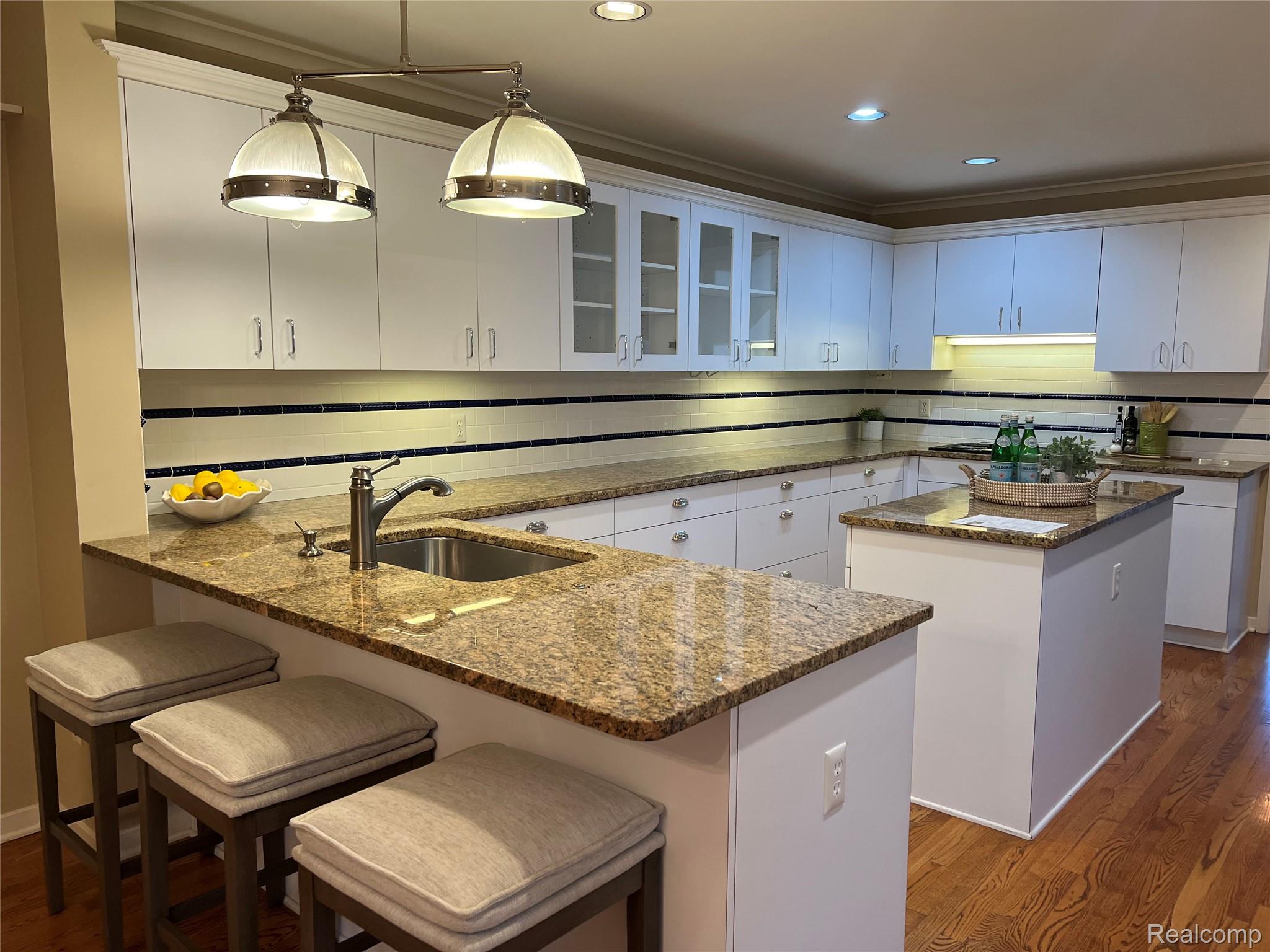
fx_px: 954
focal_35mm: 26
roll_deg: -0.5
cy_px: 476
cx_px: 635
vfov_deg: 53.1
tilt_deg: -8.6
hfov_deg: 67.3
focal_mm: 5.7
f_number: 1.5
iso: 125
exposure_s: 1/120
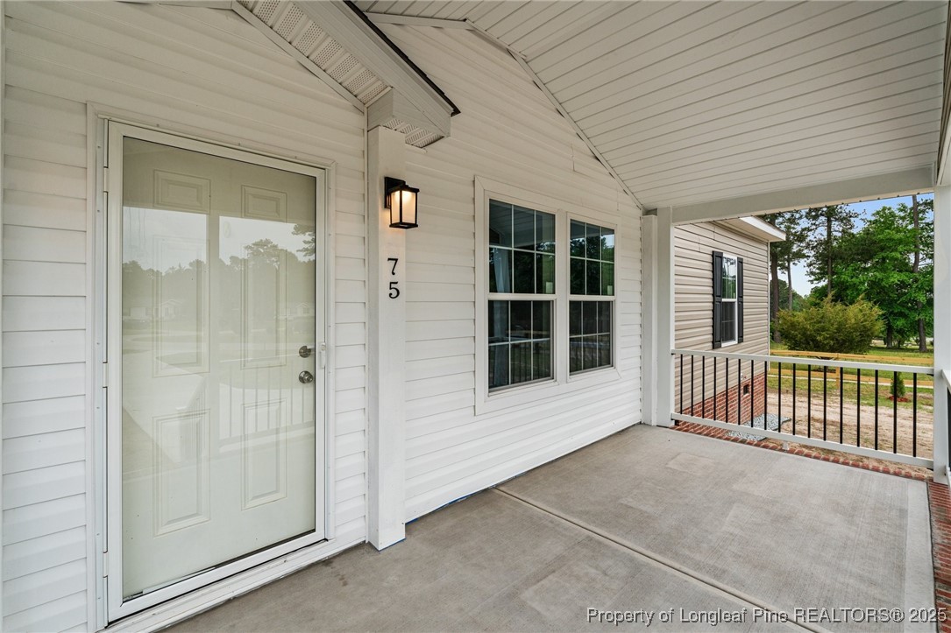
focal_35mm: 16
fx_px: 423
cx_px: 476
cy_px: 316
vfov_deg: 73.7
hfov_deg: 96.7
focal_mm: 16
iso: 400
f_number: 8
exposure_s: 1/640
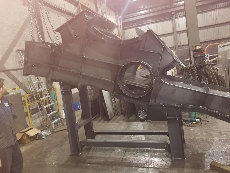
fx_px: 173
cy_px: 86
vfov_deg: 53.1
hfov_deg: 67.3
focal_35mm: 26
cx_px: 115
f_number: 1.7
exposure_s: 1/15
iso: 125
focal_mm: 4.25
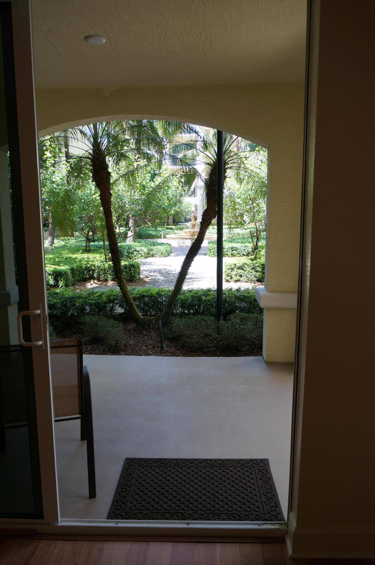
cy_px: 282
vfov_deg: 67.4
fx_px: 423
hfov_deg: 47.8
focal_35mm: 27
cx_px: 188
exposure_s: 1/160
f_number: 4
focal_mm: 18
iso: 160
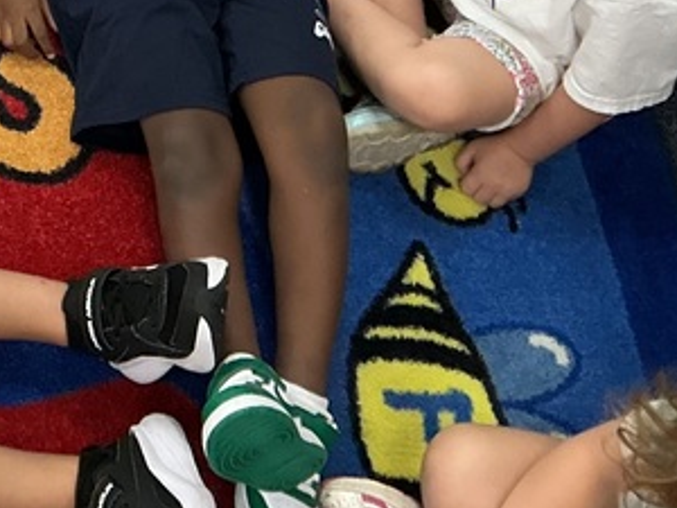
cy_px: -233
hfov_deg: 17.9
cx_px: -318
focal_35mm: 99
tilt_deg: -55.7
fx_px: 1936
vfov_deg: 14.1
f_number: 1.8
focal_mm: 3
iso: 100
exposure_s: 1/60
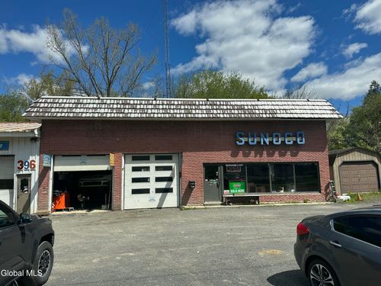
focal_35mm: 24
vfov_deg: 56.8
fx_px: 264
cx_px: 190
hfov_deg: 71.6
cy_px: 143
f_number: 1.78
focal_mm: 6.86
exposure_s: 1/7042
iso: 80
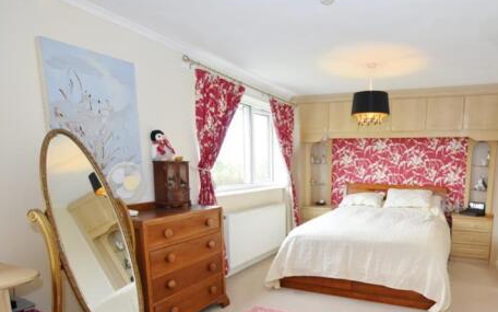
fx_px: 299
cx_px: 331
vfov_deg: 53.8
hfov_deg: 77.2
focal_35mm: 22
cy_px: 211
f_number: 3.5
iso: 900
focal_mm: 10
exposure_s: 1/125
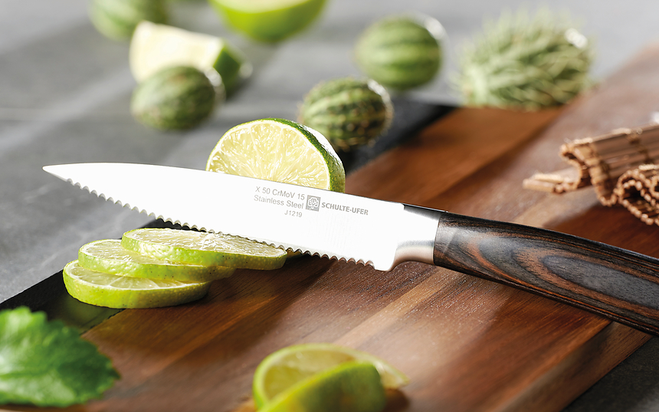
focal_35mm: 256
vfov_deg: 5.1
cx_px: 408
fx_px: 4597
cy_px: 220
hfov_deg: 8.2
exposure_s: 1/100
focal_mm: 180
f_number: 8
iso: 50
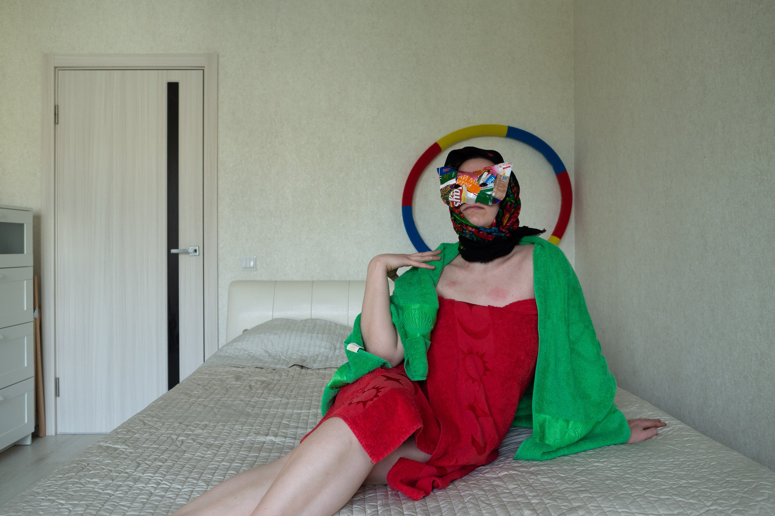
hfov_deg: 69.4
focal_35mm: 26
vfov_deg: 49.5
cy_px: 246
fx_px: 560
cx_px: 377
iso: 250
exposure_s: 1/125
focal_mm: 12
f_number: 2.5
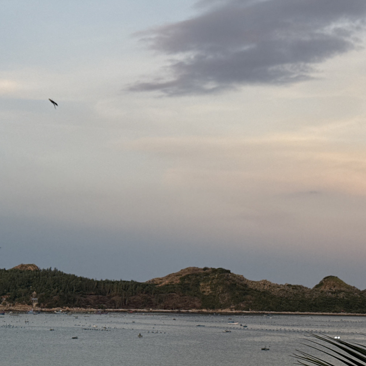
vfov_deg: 20.3
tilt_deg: +10.1
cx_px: 171
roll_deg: -1.1
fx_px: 1017
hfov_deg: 20.4
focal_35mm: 85
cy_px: 125
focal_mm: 6.76
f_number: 1.78
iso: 64
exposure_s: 1/413
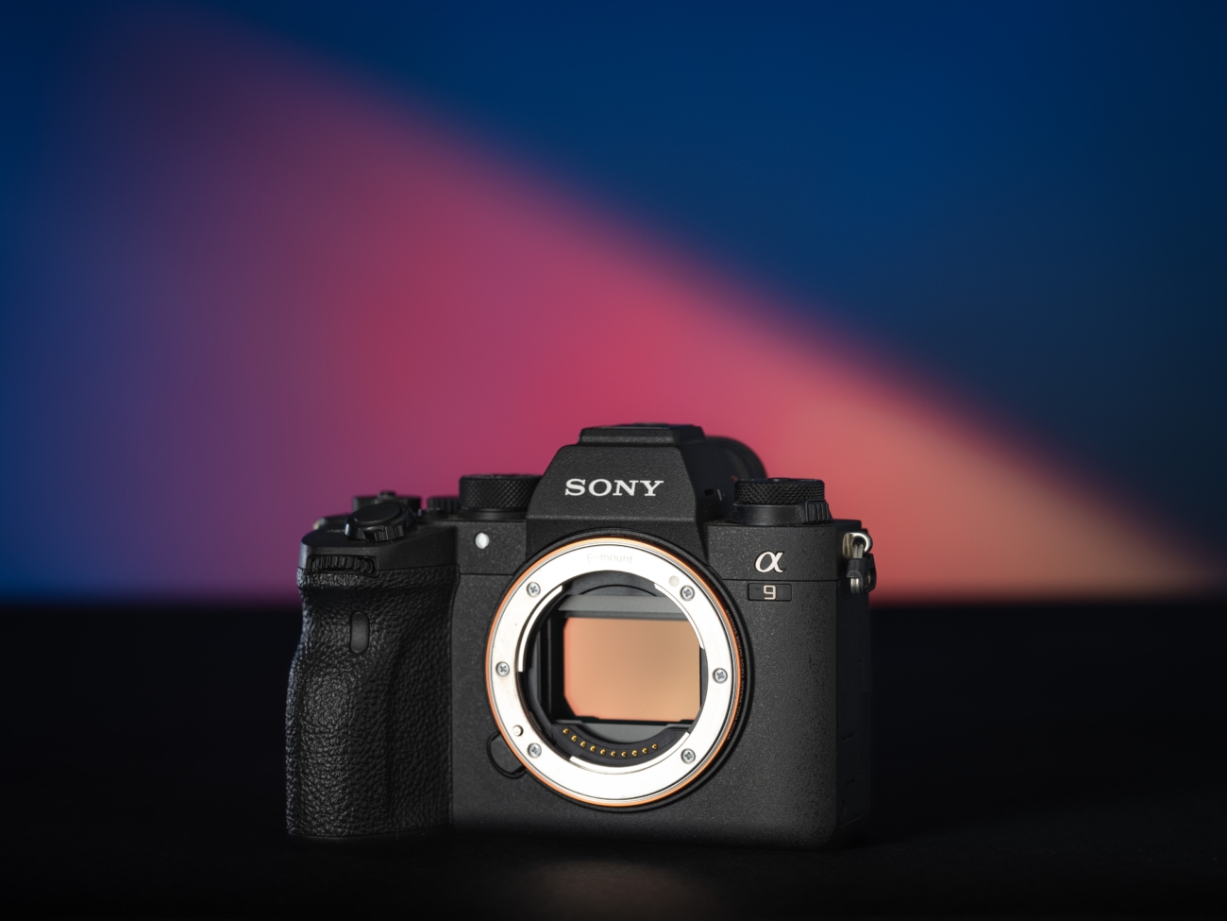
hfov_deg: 19.6
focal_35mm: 100
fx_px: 3559
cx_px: 591
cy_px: 487
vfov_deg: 14.7
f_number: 6.4
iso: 500
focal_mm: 120
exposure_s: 1/2.5
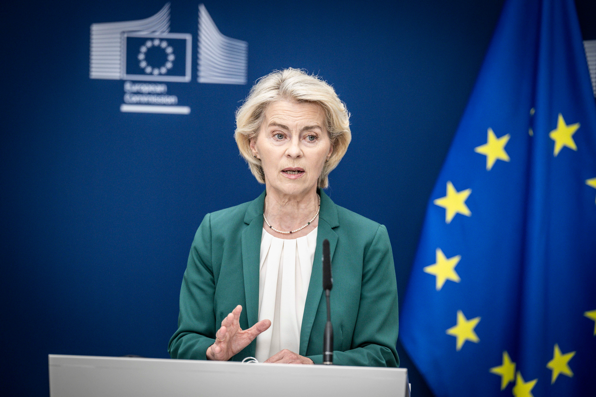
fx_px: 3311
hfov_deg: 10.3
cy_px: 198
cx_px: 298
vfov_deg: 6.9
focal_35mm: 200
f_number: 4
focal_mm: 200
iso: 2000
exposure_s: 1/640
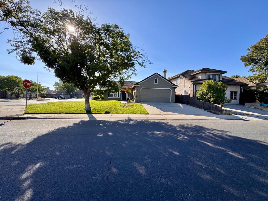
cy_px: 100
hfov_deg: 102.1
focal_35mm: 14
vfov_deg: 85.7
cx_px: 134
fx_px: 108
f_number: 2.2
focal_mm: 2.22
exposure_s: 1/1034
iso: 40
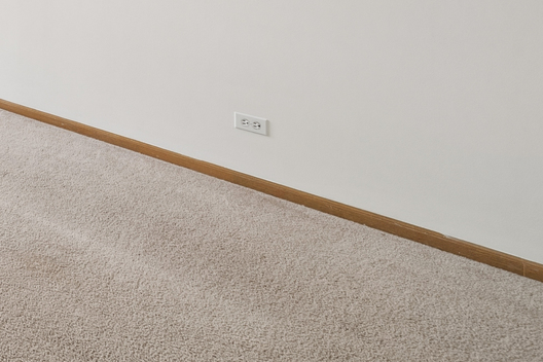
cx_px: -243
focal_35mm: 46
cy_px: -122
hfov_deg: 29.3
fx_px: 694
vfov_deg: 24.9
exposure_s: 1/50
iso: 400
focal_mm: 15
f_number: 8
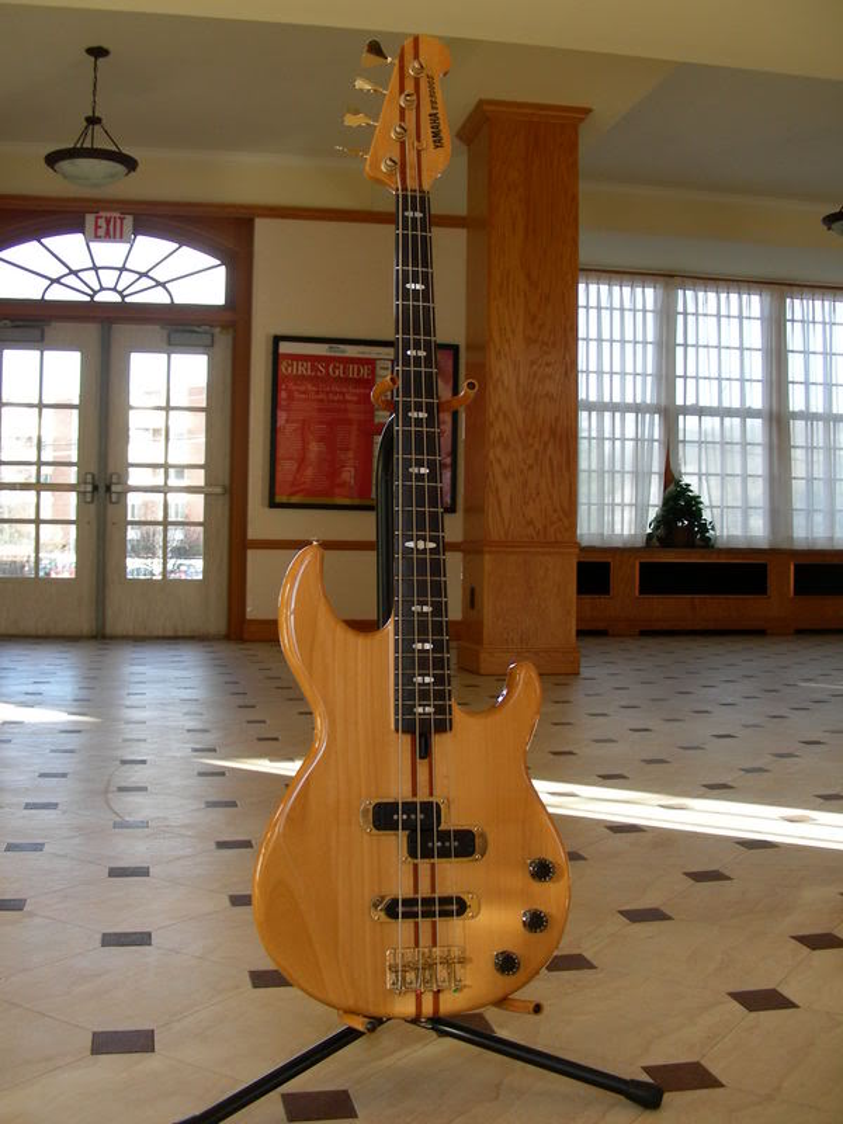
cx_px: 422
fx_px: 1234
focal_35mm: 38
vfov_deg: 49.0
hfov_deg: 37.7
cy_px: 562
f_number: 3.5
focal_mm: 6.3
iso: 50
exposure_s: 1/53.2
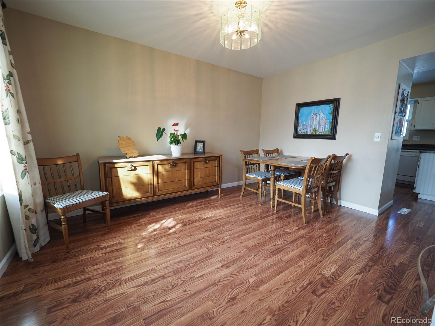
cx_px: 218
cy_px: 163
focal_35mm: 14
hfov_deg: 102.1
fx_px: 176
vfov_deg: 85.7
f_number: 2.8
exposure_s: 1/60
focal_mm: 7
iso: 250
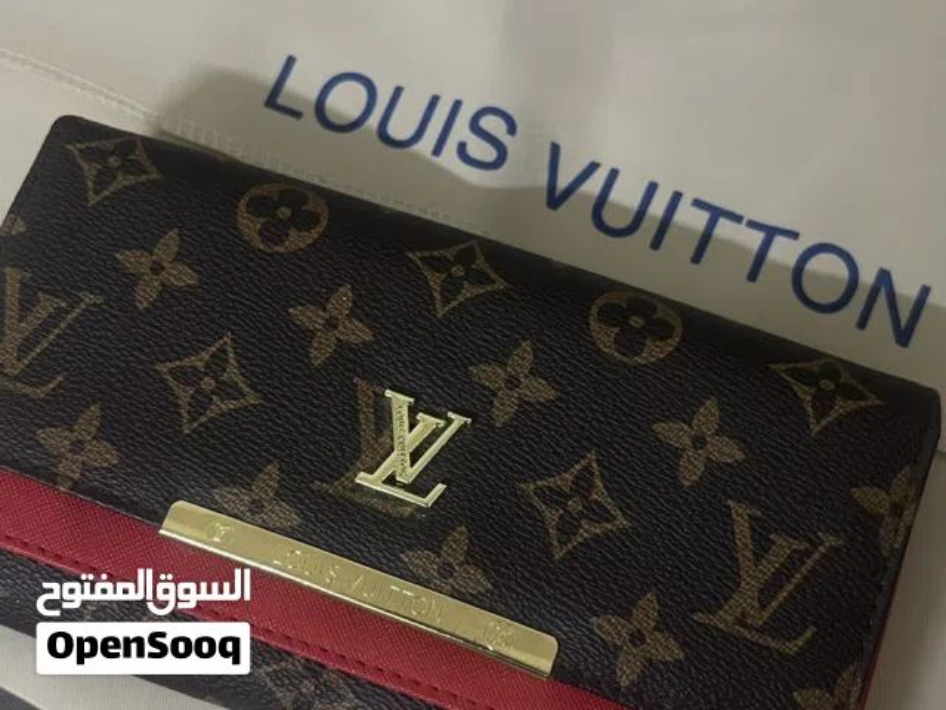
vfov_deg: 53.1
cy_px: 355
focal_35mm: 26
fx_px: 711
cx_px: 473
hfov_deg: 67.3
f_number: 1.6
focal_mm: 5.1
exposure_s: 1/50
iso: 200
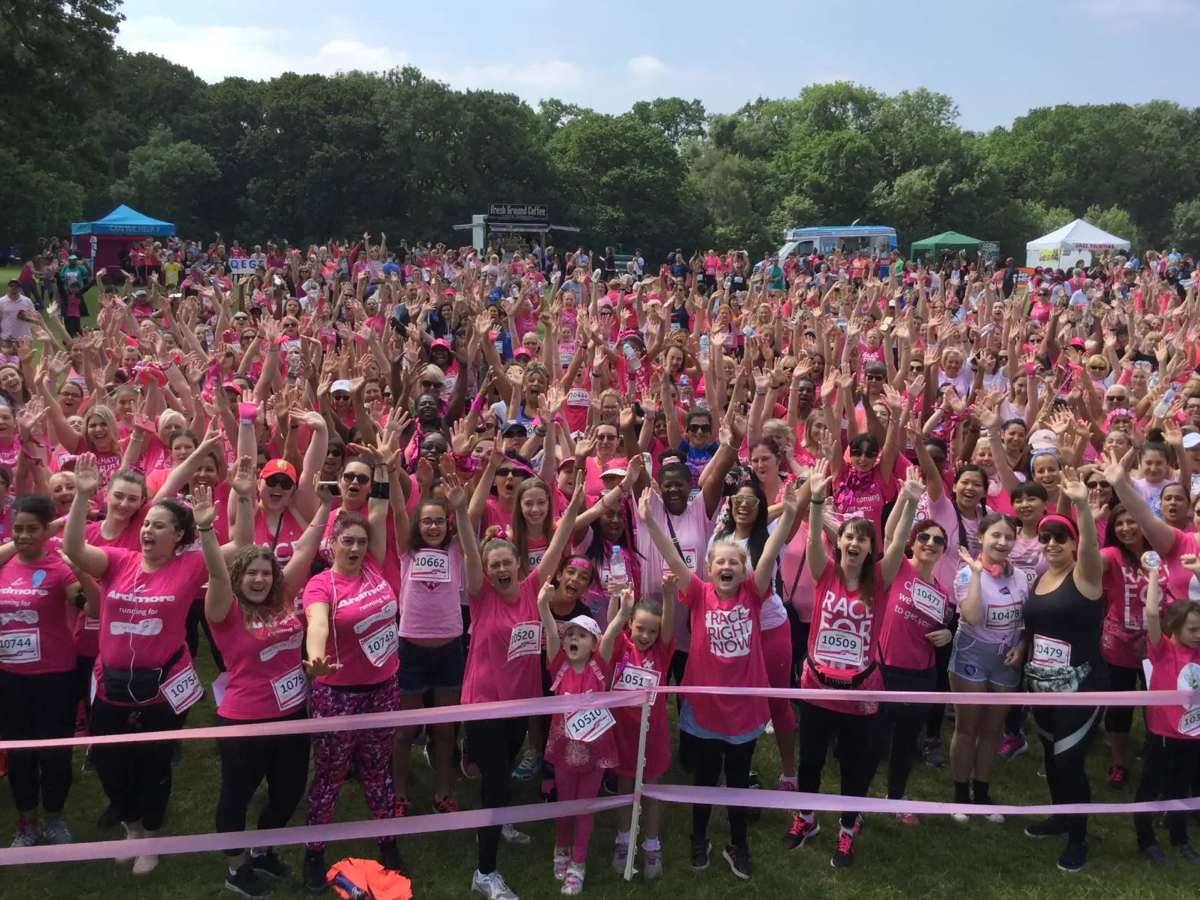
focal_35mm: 37
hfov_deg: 50.1
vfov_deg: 38.6
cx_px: 600
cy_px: 405
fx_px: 1282
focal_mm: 3.3
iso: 25
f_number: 2.4
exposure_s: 1/1101
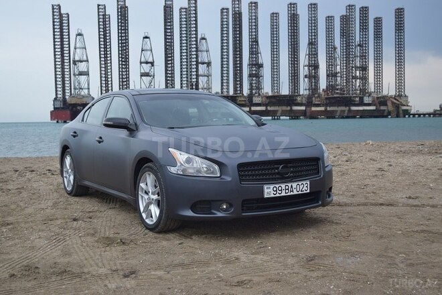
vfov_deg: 31.9
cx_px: 221
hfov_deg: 46.4
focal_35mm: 42
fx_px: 516
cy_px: 148
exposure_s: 1/320
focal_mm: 28
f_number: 4.5
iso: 200
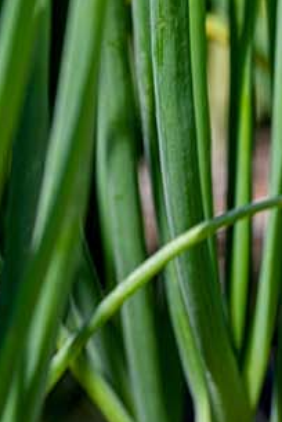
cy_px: -159
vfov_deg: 2.2
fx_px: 11068
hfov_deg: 1.5
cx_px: 477
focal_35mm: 942
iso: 220
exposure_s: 1/800
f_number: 5
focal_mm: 200
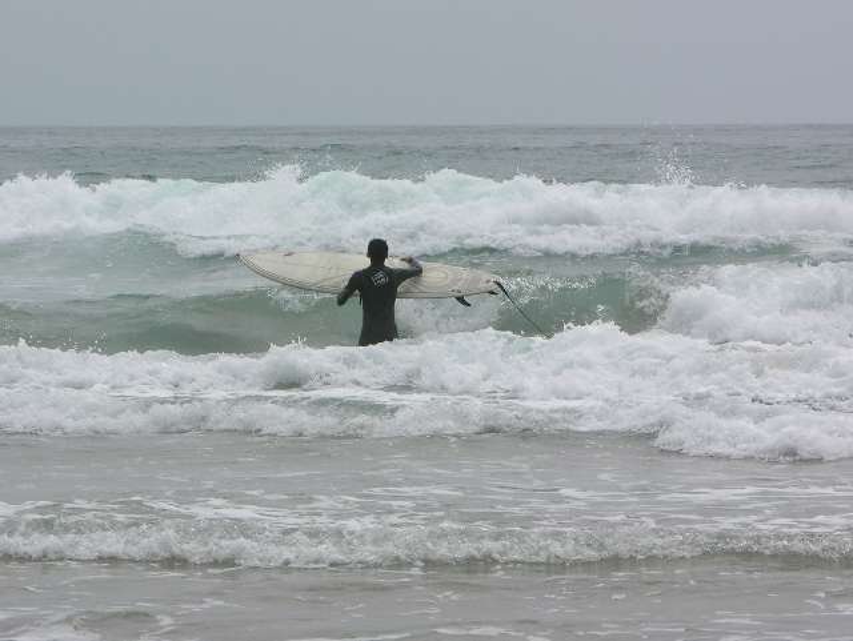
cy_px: 320
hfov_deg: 10.4
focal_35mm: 190
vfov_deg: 7.8
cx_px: 426
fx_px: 4685
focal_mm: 48.5
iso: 50
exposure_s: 1/454
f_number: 7.1
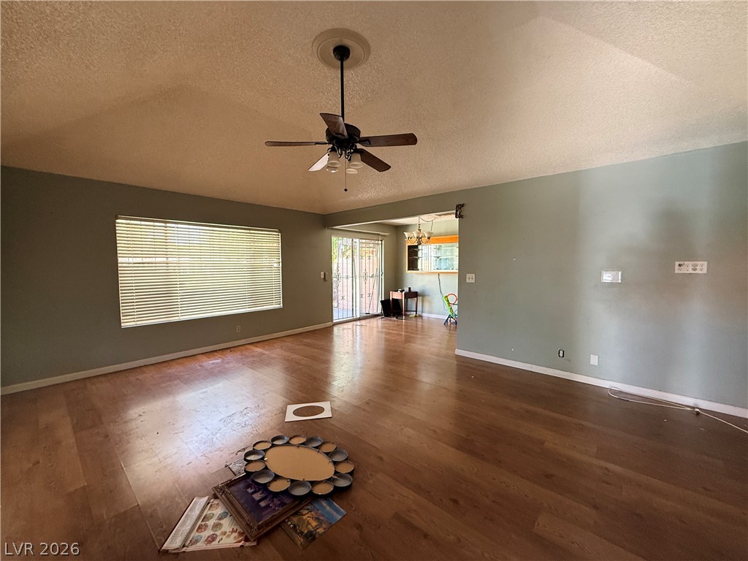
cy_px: 280
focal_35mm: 14
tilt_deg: -2.4
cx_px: 374
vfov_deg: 85.7
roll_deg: +0.8
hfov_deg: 102.1
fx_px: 303
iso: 250
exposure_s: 1/99
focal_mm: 2.22
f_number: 2.2
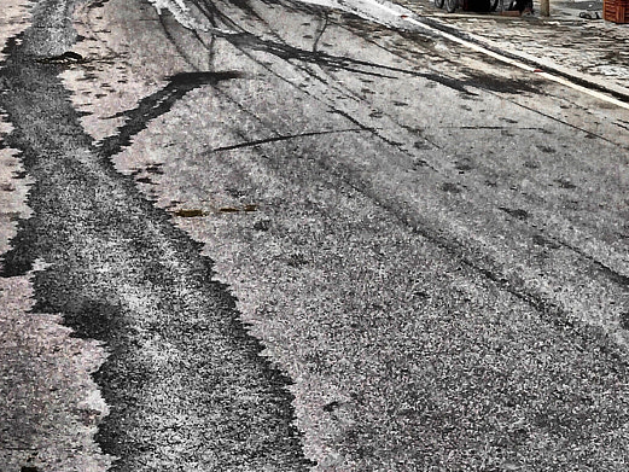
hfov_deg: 21.6
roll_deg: -3.2
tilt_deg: -2.0
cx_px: 534
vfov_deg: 16.3
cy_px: 27
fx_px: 1618
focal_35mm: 89
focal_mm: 4.15
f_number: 2.2
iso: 32
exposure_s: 1/842
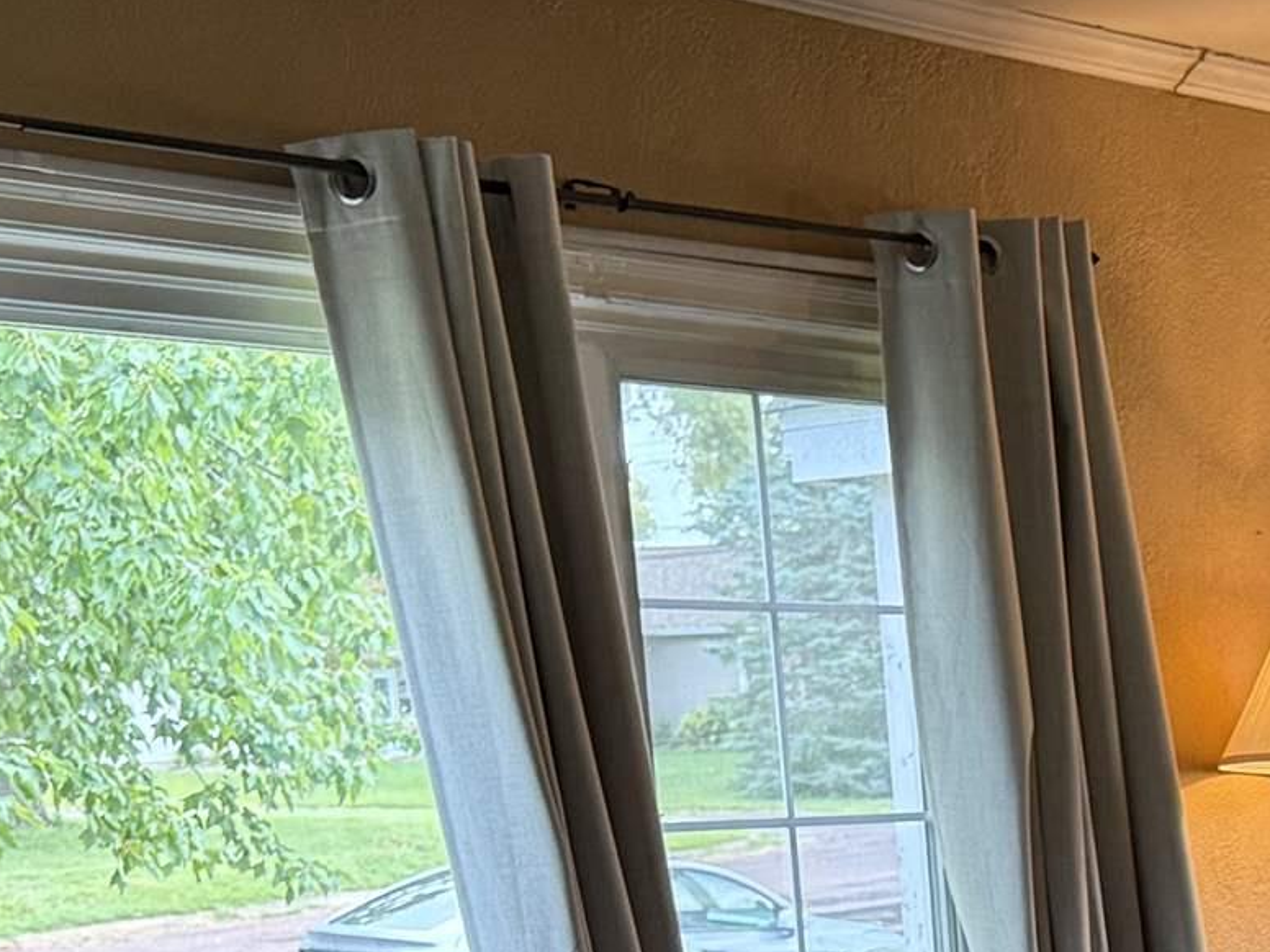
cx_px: 1624
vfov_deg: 14.8
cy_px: 1274
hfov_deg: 19.2
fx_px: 3485
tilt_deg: -8.4
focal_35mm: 95
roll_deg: +1.7
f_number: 1.78
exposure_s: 1/62
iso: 200
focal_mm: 6.76
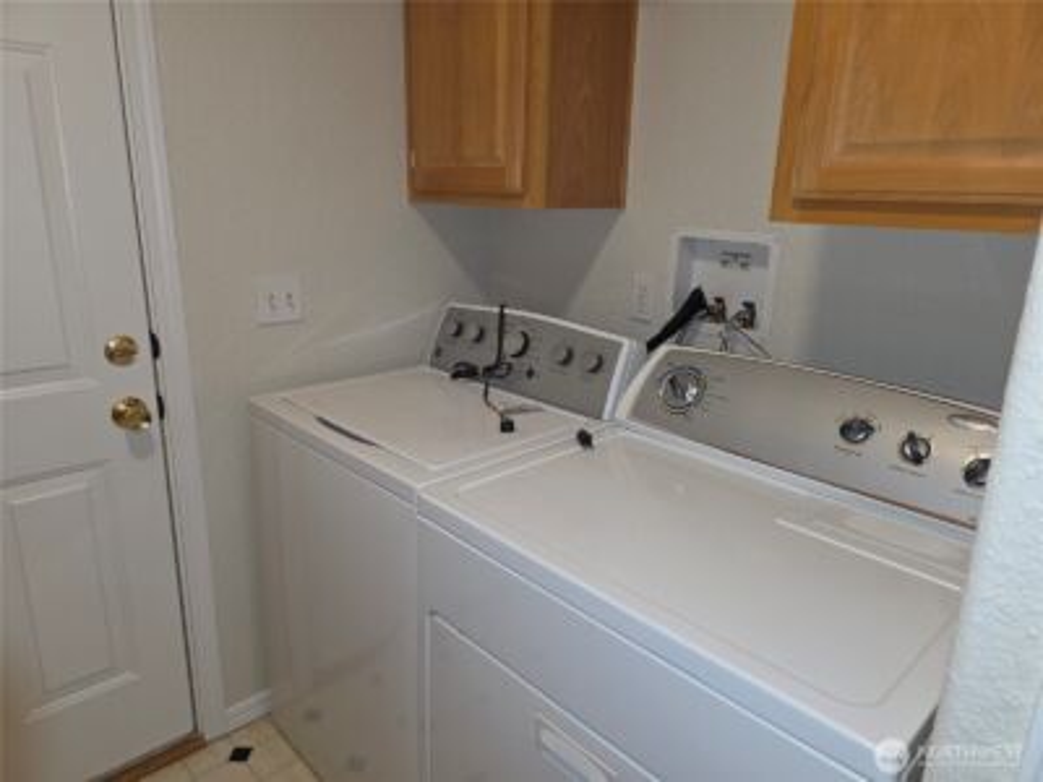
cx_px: 522
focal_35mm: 23
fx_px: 693
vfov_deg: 58.9
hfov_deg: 73.9
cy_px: 391
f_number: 1.7
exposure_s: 1/60
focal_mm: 6.3
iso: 100
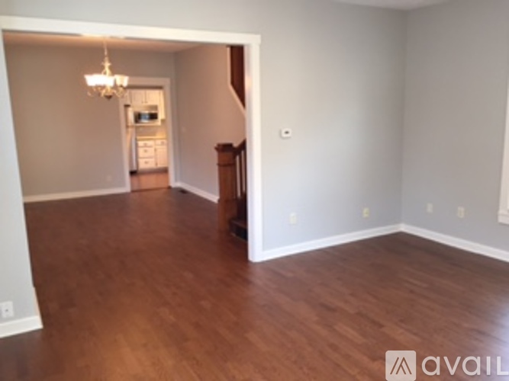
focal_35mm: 29
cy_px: 190
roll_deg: +1.8
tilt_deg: -11.9
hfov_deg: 61.7
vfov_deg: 48.2
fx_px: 426
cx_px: 254
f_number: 2.2
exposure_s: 1/30
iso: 80
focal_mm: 4.15
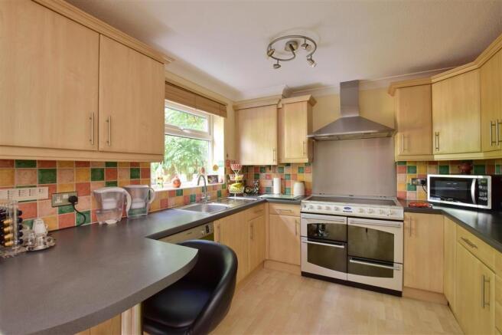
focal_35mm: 15
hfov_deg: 100.4
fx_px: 209
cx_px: 251
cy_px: 168
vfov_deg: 77.3
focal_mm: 10
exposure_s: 1/4
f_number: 11
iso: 400
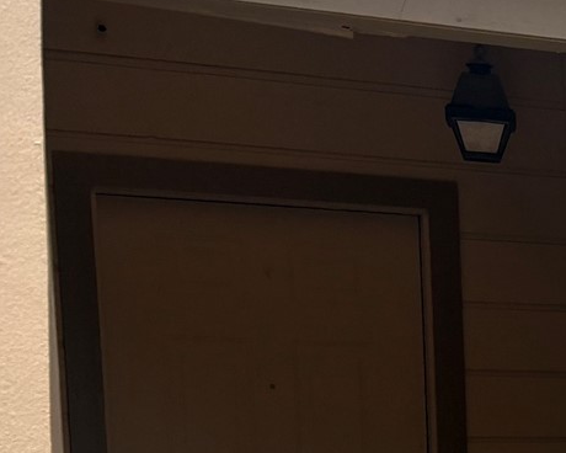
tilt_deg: -5.3
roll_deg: +0.5
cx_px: 1219
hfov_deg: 13.7
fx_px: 1893
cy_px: 661
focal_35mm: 113
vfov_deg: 13.0
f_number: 1.6
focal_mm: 5.96
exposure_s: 1/2012
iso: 50
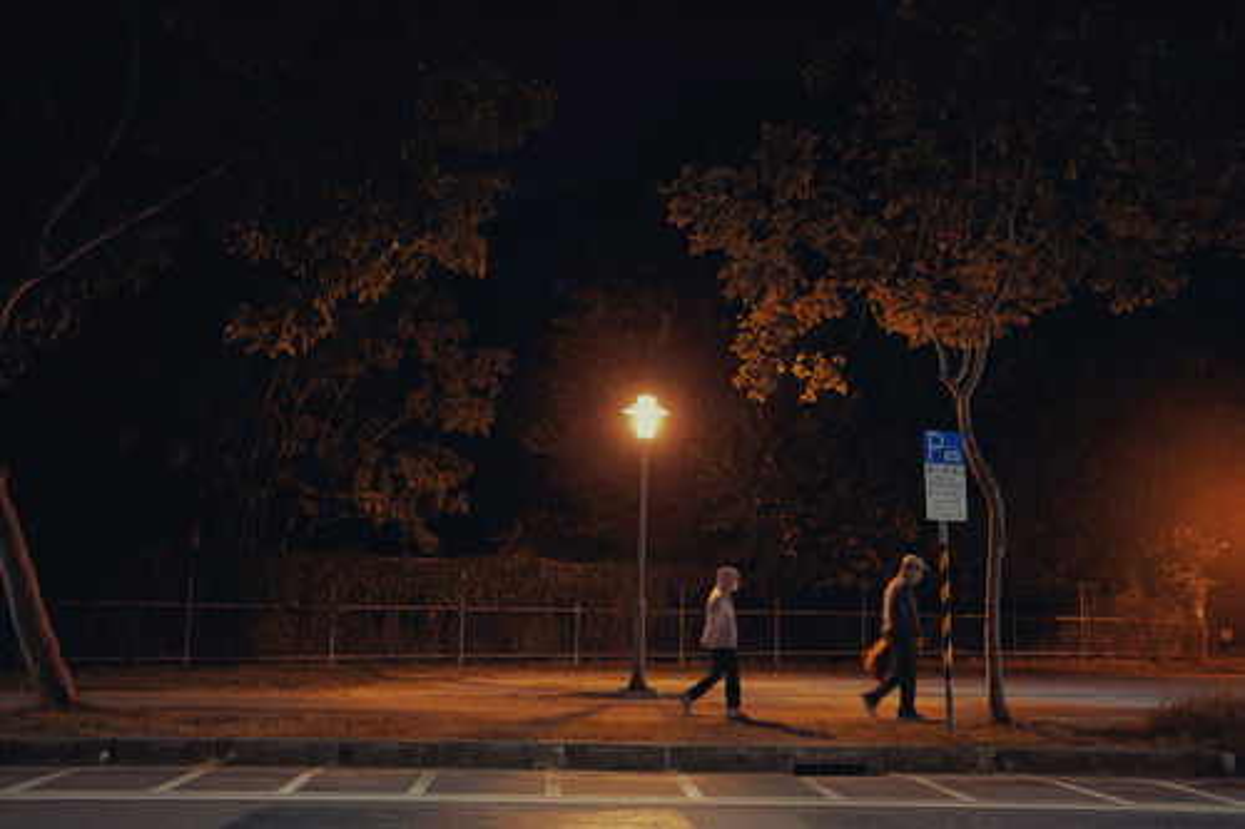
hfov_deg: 48.5
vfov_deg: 33.4
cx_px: 622
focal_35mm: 40
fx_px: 1383
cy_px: 414
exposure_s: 1/25
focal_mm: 40
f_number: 2
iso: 1600
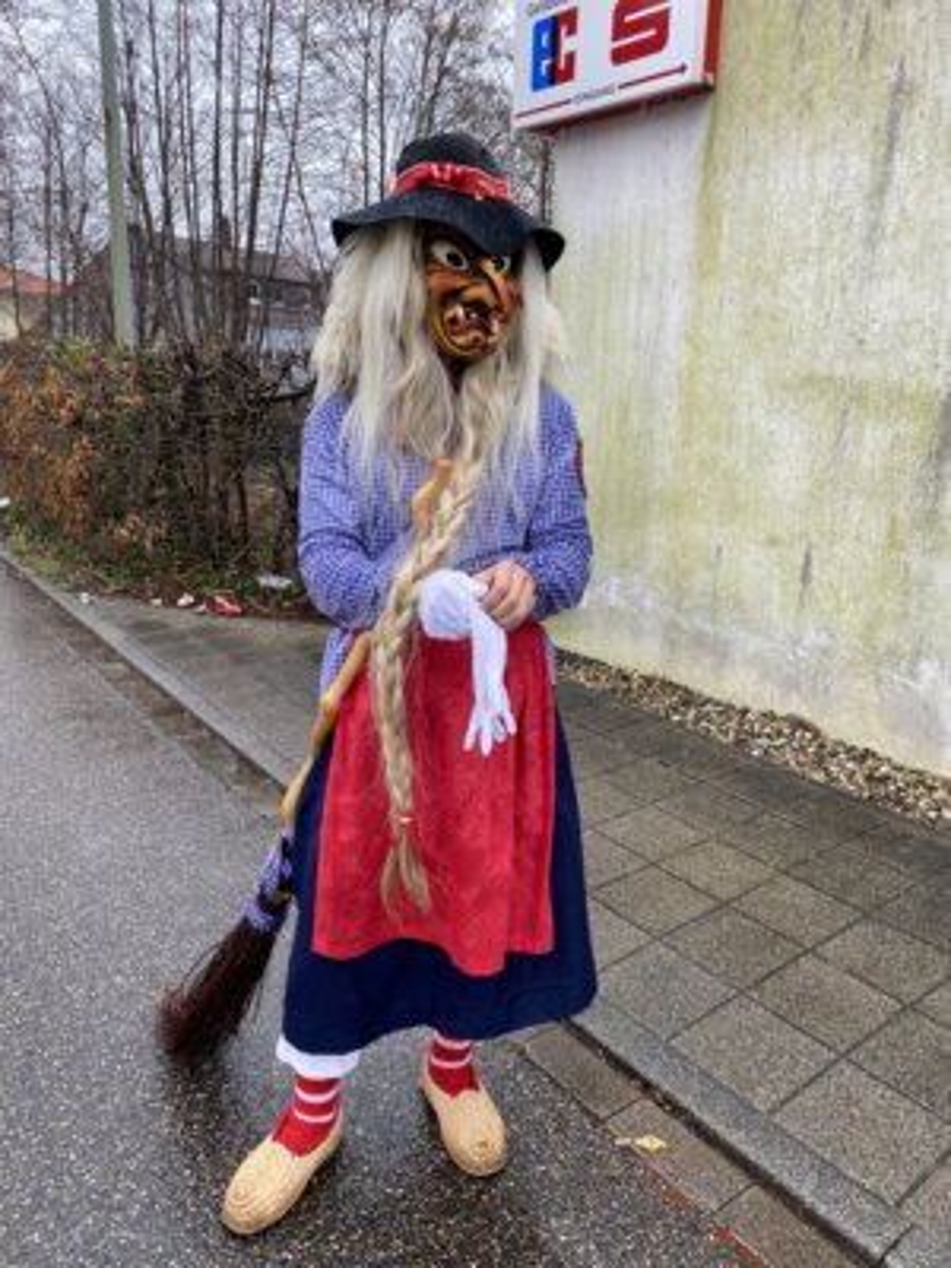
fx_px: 952
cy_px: 634
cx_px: 476
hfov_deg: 53.1
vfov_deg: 67.3
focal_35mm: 26
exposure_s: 1/122
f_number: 1.8
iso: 50
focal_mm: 4.25
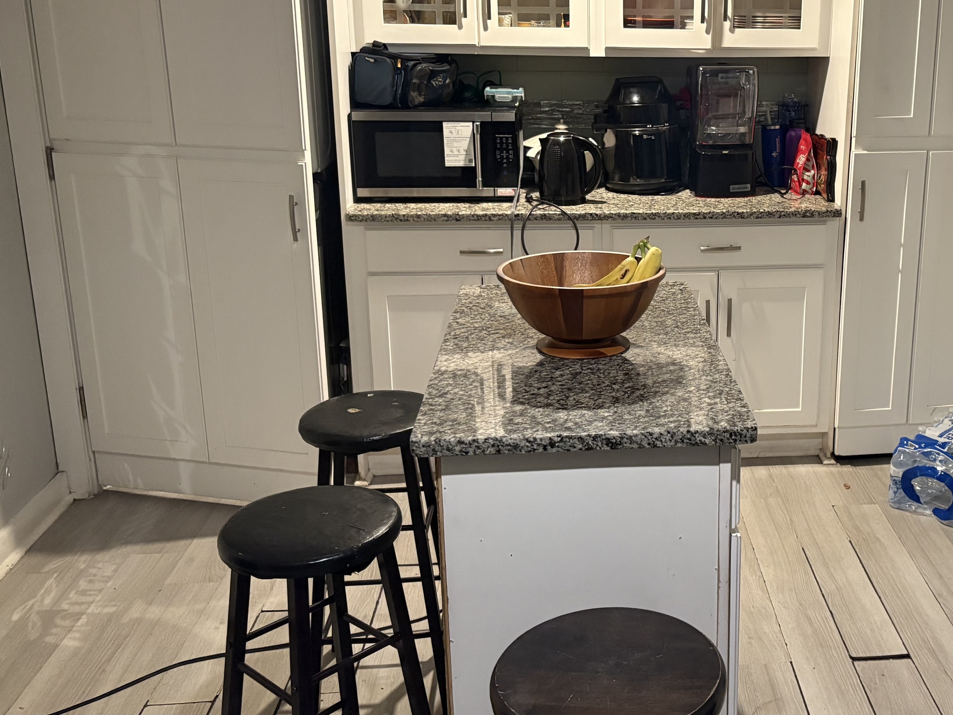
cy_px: 287
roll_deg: -0.5
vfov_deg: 36.7
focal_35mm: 39
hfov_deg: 46.5
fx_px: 1074
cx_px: 691
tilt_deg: -14.4
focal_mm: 5.96
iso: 500
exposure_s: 1/60
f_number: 1.6
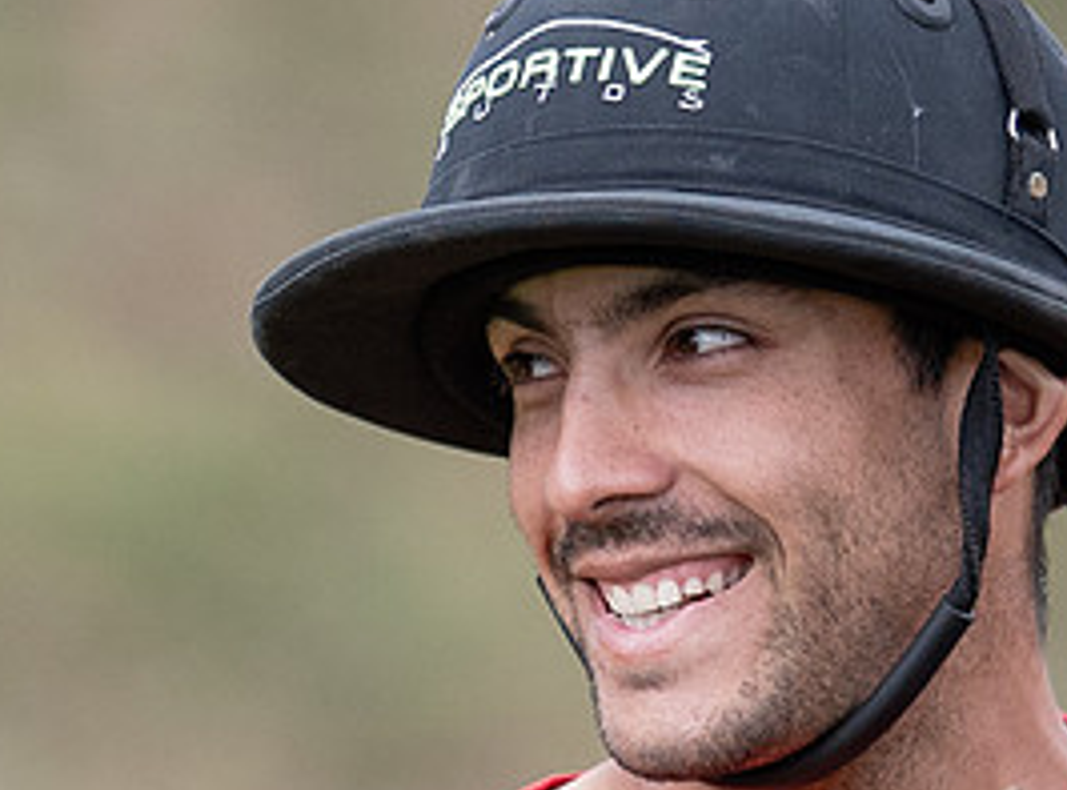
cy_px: 523
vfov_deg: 0.6
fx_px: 75026
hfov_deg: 0.8
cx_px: 709
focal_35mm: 2445
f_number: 2.8
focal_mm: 300
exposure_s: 1/1000
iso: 250
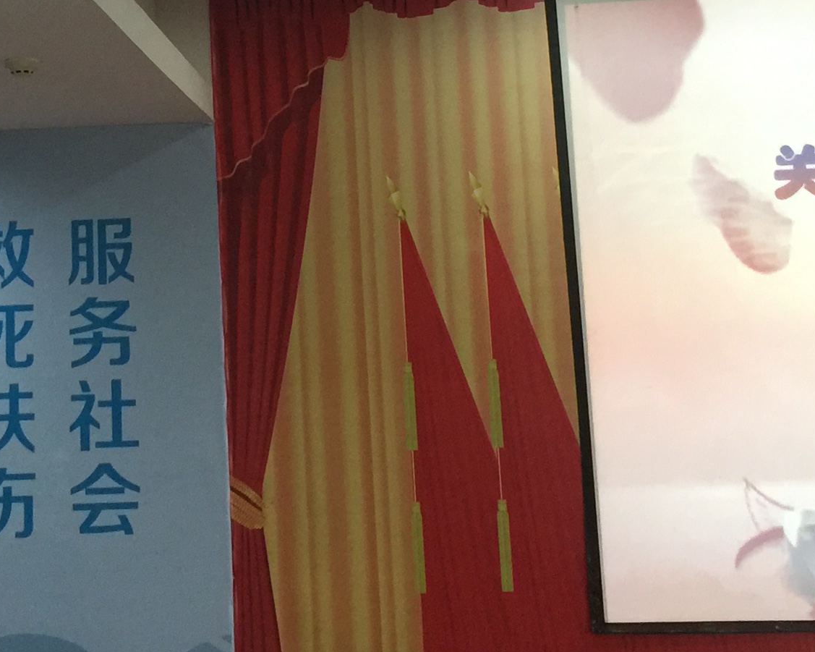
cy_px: -46
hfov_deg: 23.1
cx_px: 223
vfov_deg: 18.1
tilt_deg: +14.5
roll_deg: +0.4
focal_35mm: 82
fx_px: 1977
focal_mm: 4.15
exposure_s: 1/17
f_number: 2.2
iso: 125
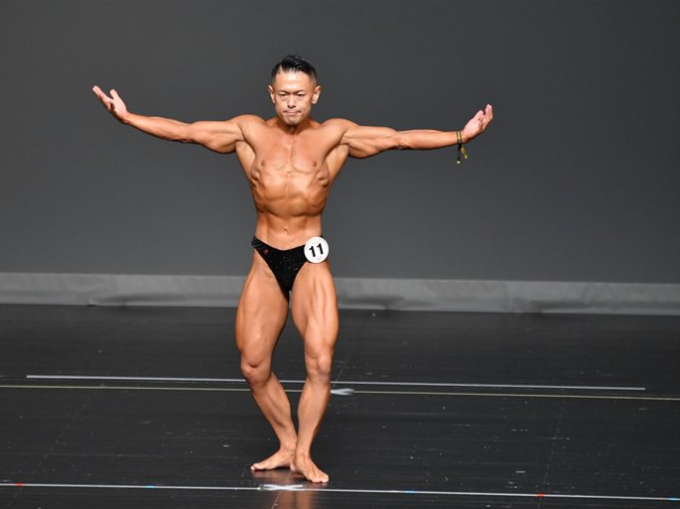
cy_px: 255
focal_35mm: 408
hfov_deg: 4.9
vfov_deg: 3.6
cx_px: 299
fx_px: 8011
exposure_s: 1/400
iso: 2500
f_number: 5.6
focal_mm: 250
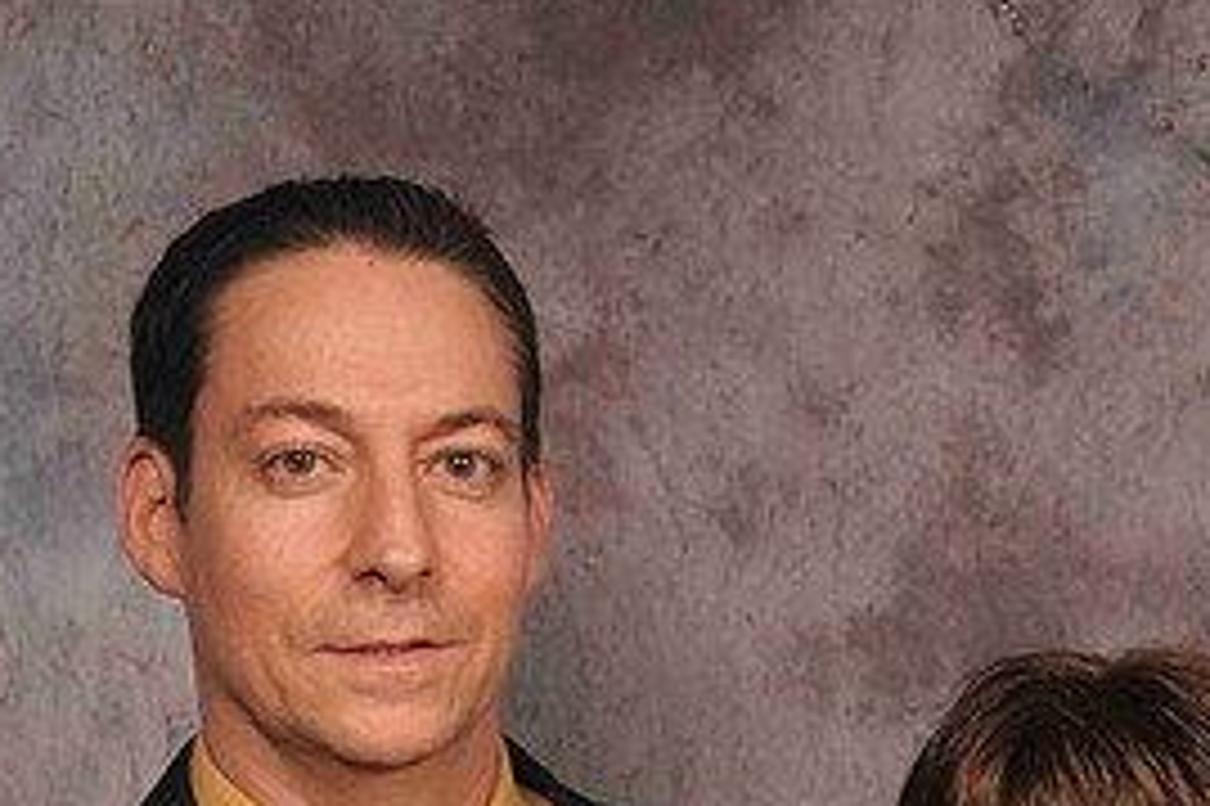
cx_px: 688
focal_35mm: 113
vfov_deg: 11.9
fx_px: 3798
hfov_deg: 18.1
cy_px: 844
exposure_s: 1/125
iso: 200
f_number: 5.6
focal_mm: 35
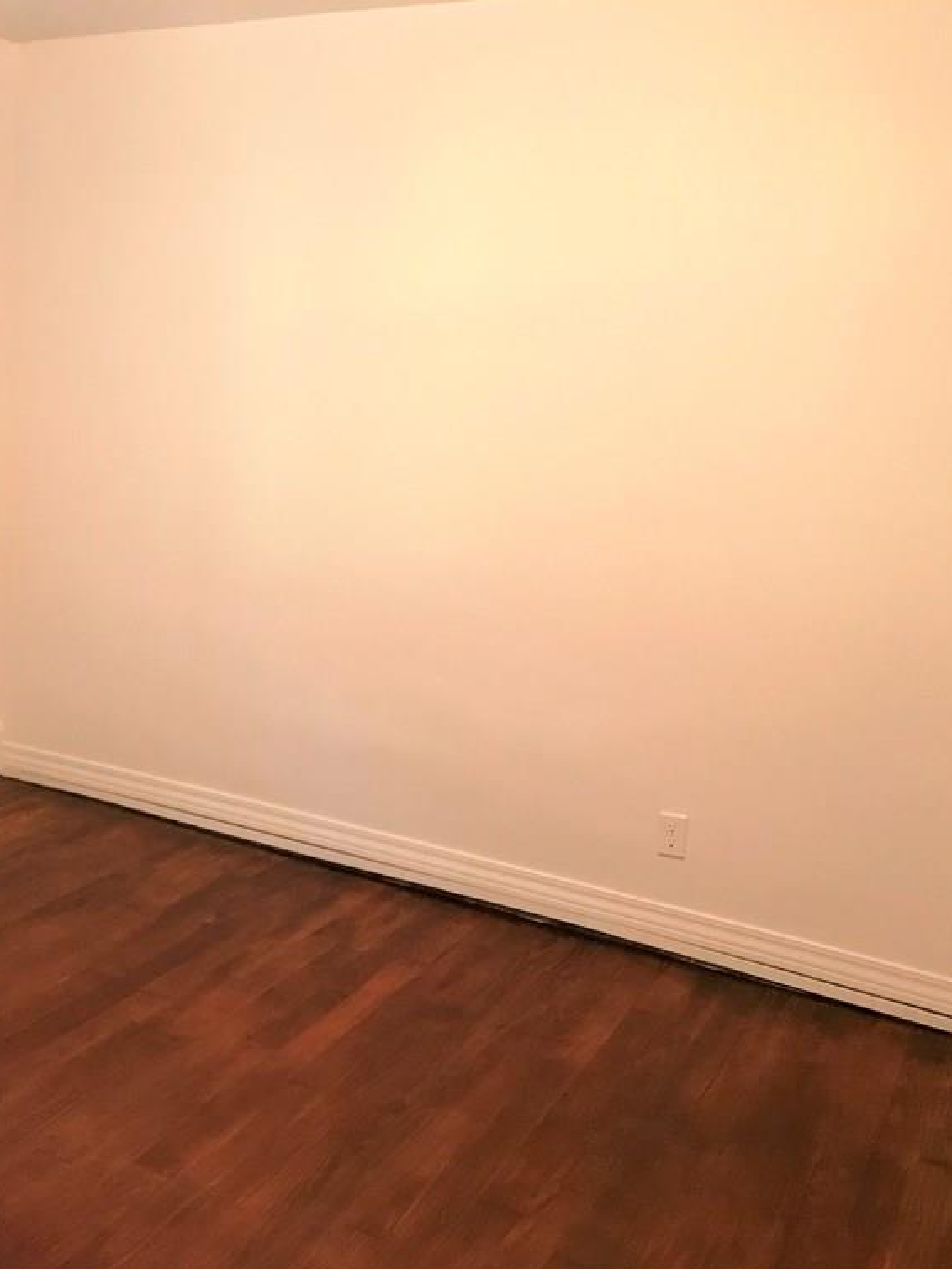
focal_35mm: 38
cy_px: 632
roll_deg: -2.5
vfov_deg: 49.0
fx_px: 1394
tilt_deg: -9.3
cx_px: 193
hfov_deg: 36.5
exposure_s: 1/15
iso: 100
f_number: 1.8
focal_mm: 3.99
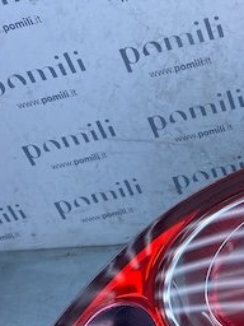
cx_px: 300
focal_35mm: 65
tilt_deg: -43.2
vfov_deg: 28.6
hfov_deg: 20.9
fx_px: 611
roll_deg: +1.6
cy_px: 294
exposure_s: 1/1063
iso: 32
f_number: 1.8
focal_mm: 4.25
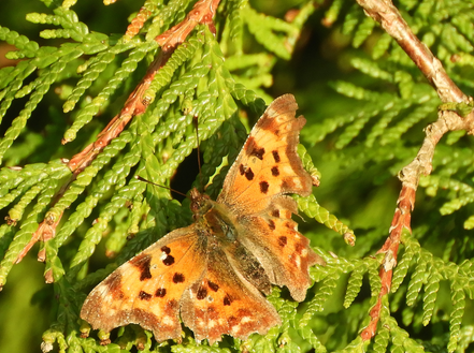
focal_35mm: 799
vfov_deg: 1.9
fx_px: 10920
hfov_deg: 2.5
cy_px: 231
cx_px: 199
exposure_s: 1/250
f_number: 5.6
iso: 180
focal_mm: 98.5
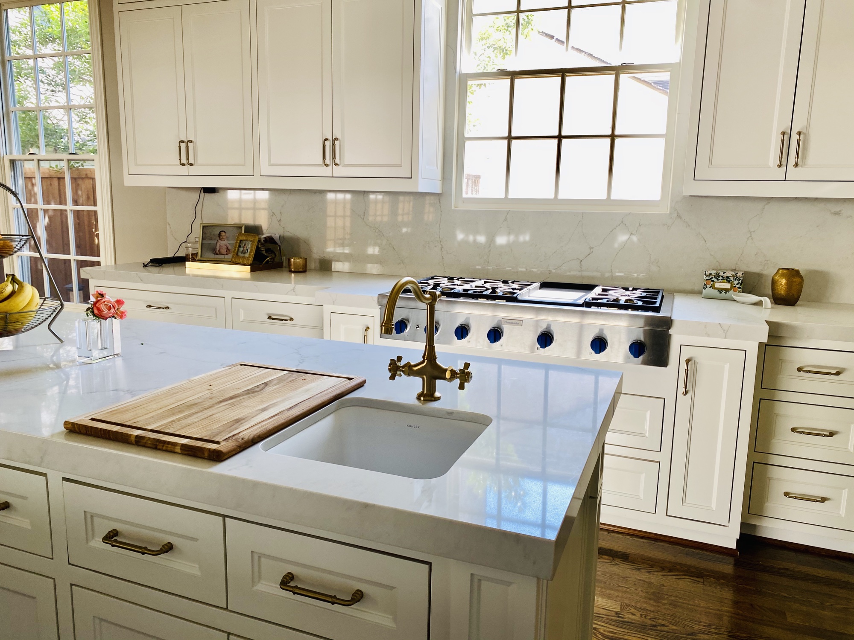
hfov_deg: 67.3
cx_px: 427
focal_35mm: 26
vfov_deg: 53.1
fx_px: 641
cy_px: 320
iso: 40
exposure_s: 1/121
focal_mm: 4.25
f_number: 1.8
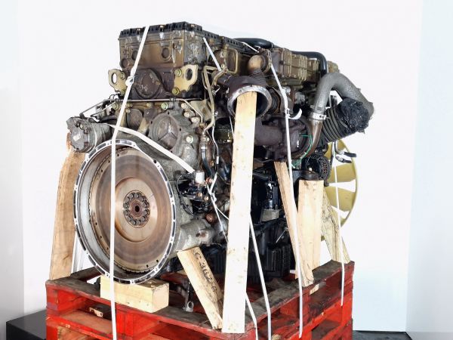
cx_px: 226
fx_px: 301
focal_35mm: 23
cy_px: 170
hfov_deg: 73.9
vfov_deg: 58.9
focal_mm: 6.4
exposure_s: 1/50
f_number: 1.8
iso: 250
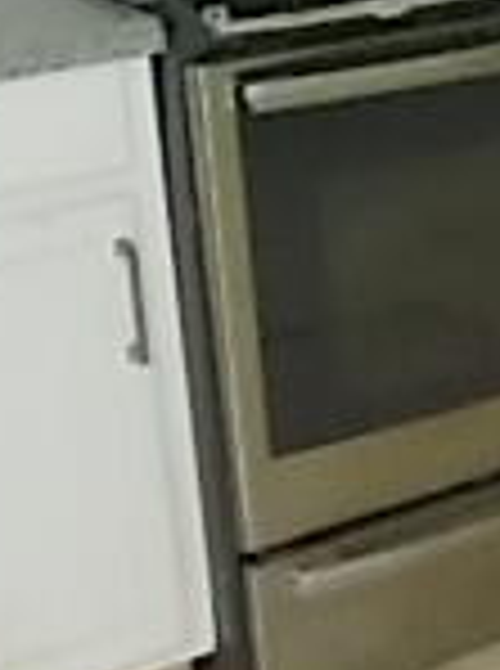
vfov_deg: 17.2
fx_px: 2166
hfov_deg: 10.4
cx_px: 1374
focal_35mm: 112
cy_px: -22
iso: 320
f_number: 3.2
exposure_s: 1/25
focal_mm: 4.6
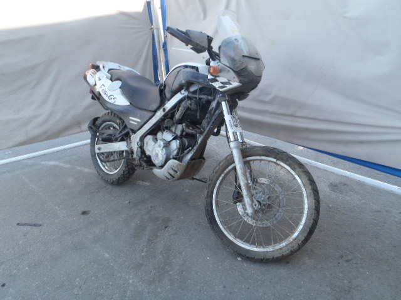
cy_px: 150
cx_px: 200
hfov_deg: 63.4
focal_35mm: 28
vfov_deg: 49.7
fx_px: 324
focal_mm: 5
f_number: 4.5
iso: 80
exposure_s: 1/60
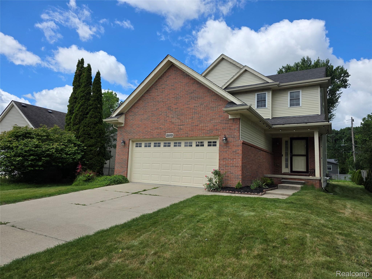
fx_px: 247
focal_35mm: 23
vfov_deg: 58.9
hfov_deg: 73.9
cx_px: 186
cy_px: 140
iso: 80
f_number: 1.7
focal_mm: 6.3
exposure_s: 1/5608
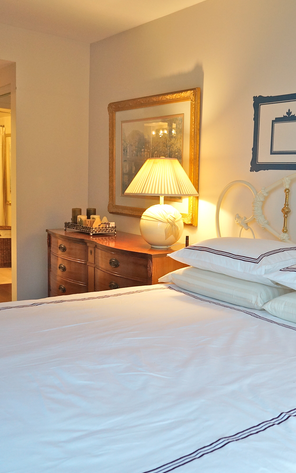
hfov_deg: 34.3
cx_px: 184
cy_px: 236
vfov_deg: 52.8
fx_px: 478
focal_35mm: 37
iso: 800
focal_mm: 16
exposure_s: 1/60
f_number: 4
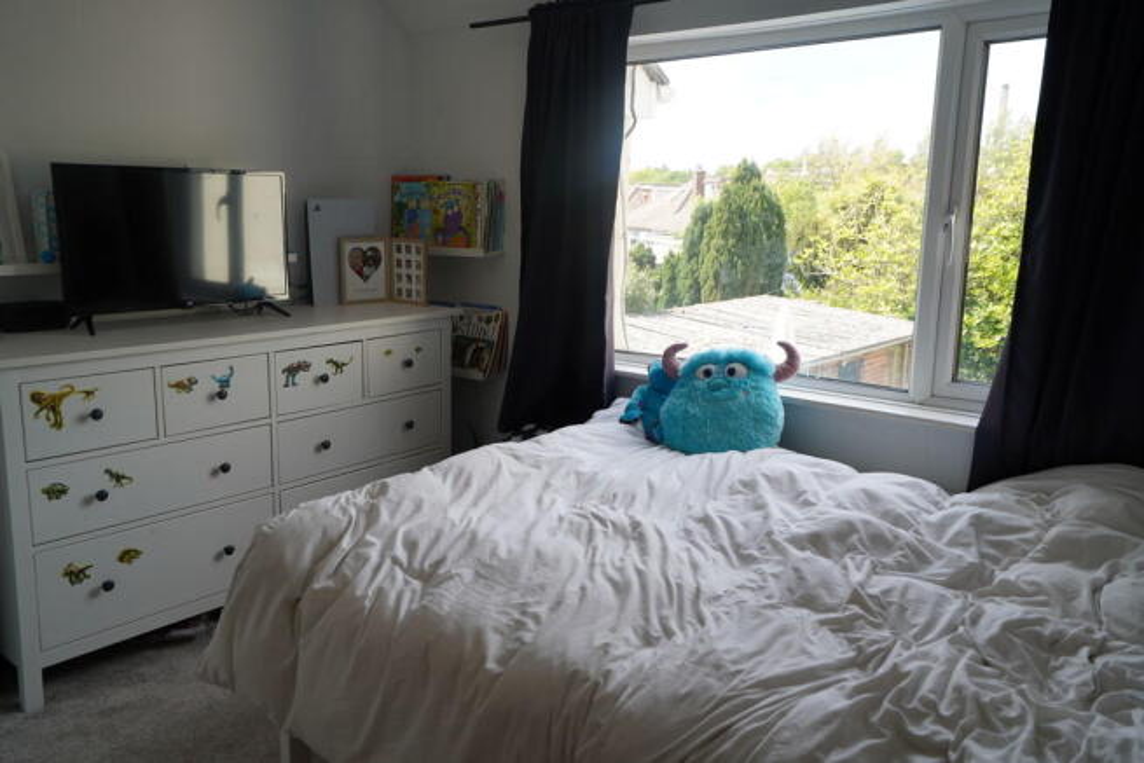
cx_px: 572
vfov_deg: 43.6
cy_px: 382
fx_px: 953
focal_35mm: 30
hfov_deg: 61.9
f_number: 5
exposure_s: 1/100
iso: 100
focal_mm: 30
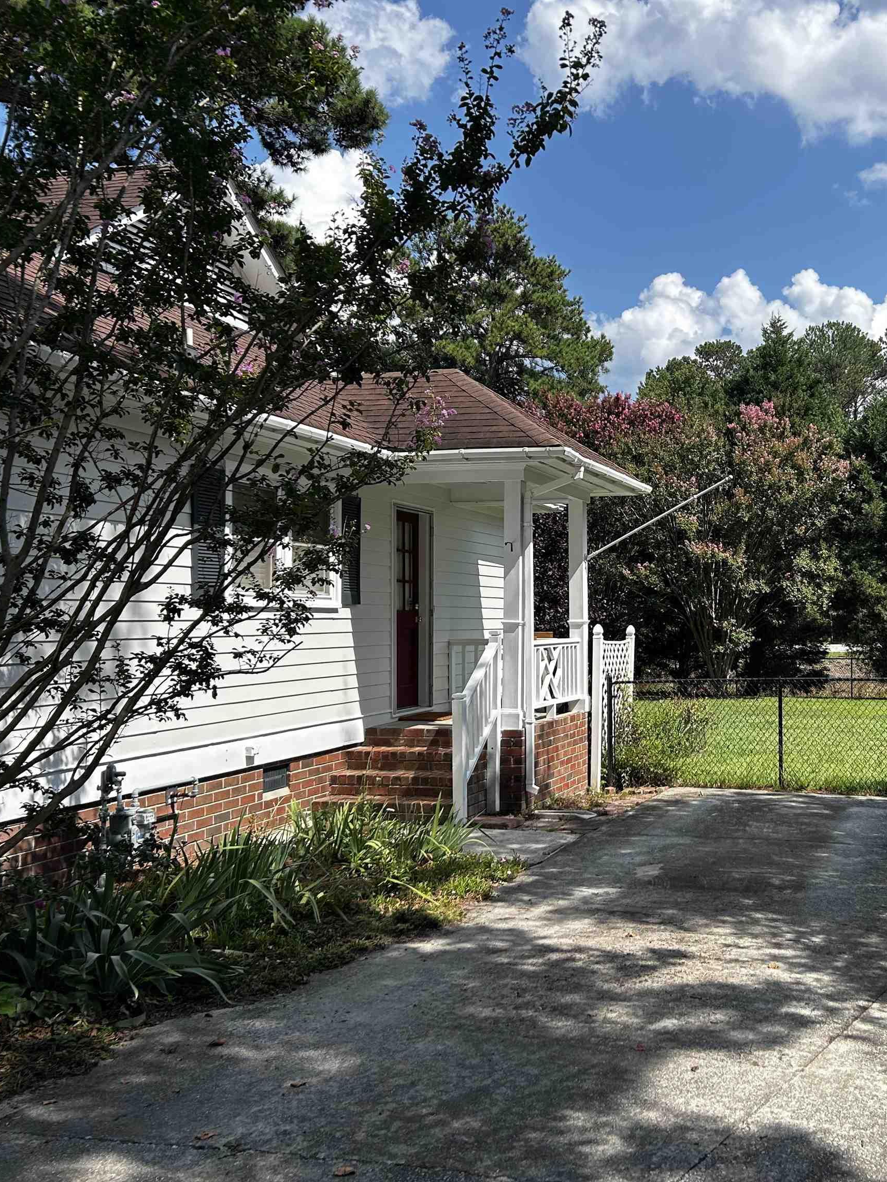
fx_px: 1196
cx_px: 674
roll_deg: +0.7
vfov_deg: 52.6
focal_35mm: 35
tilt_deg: +0.9
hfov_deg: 39.5
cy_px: 596
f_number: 1.5
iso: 50
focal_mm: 5.7
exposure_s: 1/2404
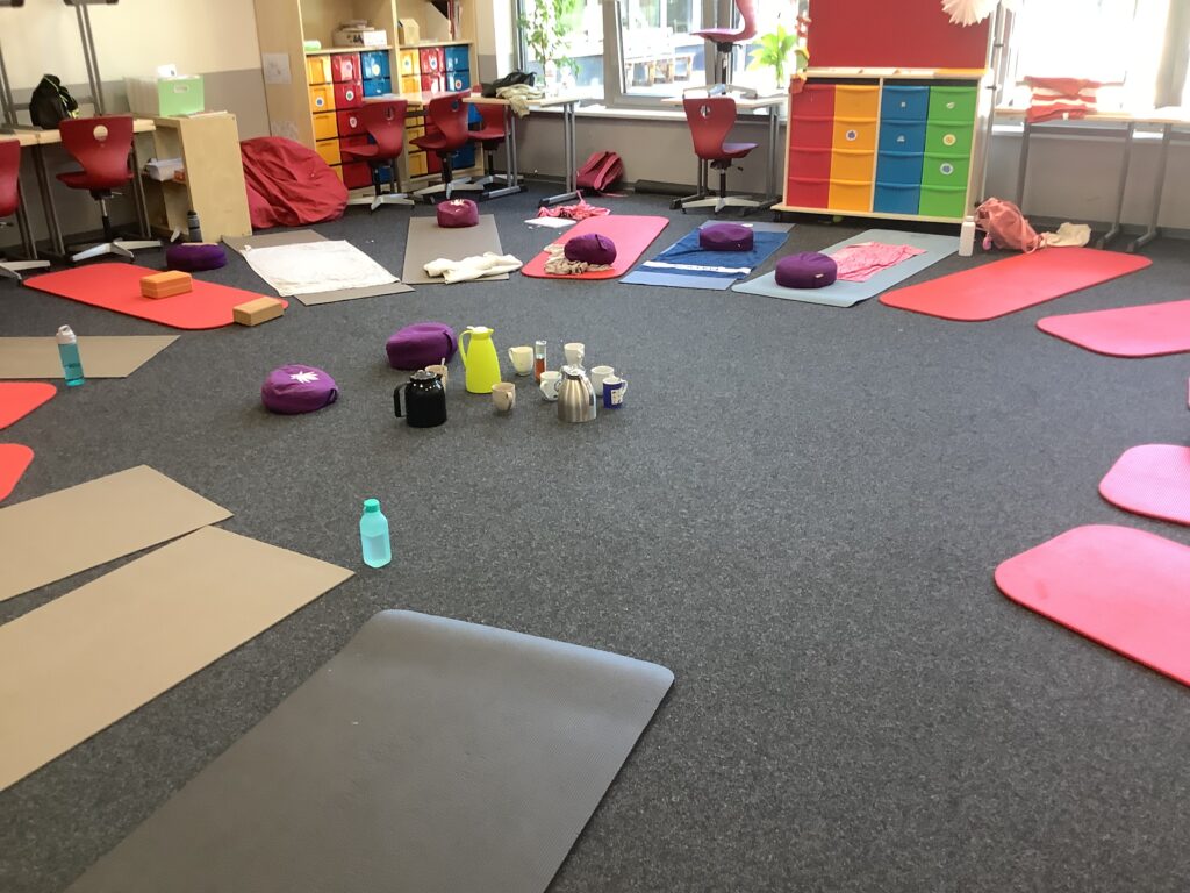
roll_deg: +1.7
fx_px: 1066
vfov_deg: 45.4
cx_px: 595
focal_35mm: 31
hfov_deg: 58.4
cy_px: 446
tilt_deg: -22.4
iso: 125
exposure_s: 1/60
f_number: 2.4
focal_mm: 3.3
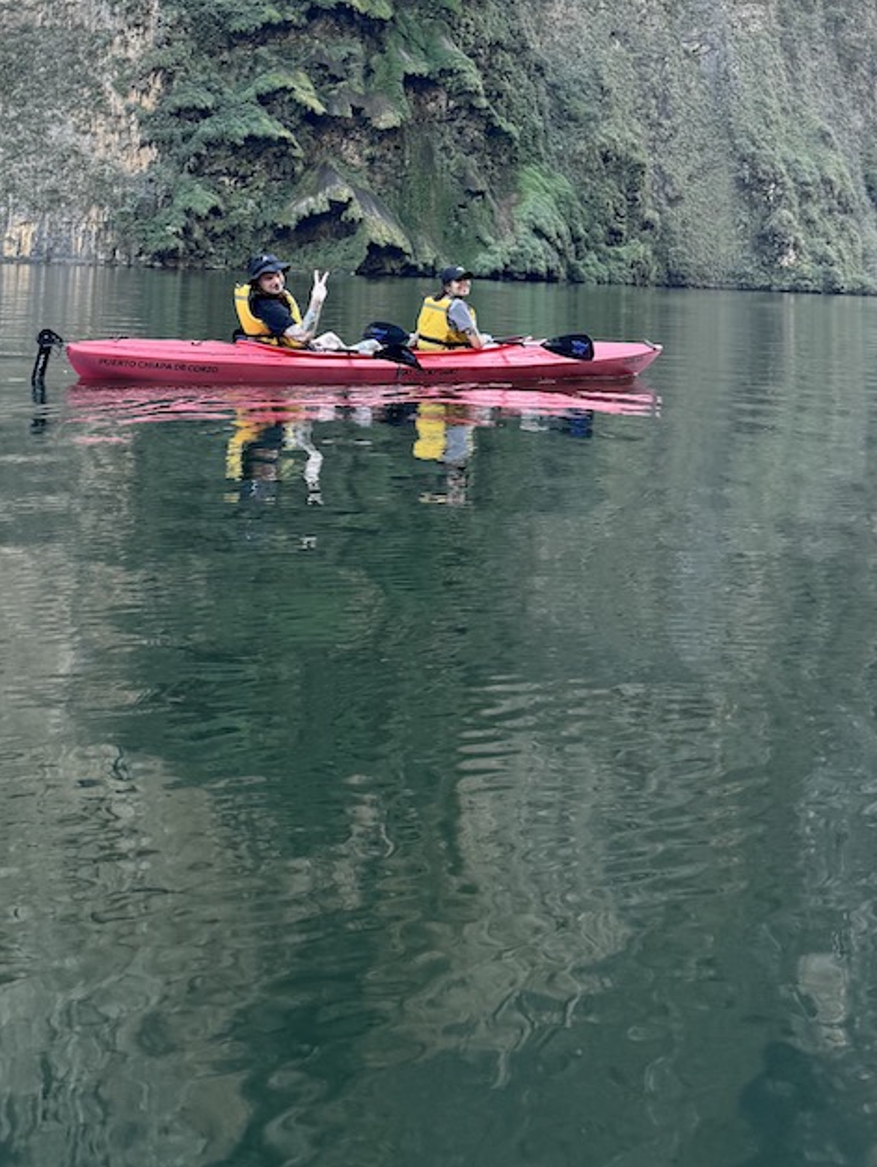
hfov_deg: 28.5
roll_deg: -1.9
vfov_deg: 34.6
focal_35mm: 51
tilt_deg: +7.2
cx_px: 363
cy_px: 47
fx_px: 1721
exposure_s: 1/121
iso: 64
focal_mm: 6.76
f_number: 1.78
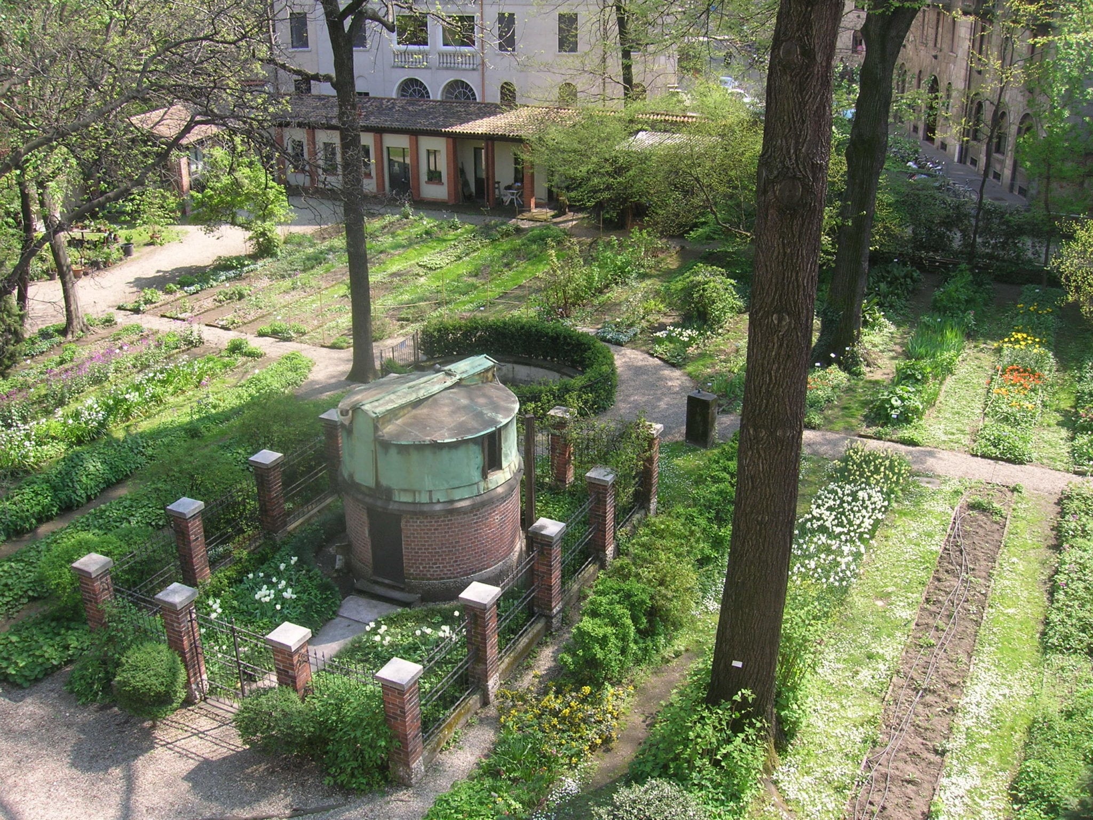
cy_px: 410
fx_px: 1074
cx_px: 546
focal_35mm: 34
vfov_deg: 41.8
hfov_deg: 54.0
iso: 50
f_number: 4.9
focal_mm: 5.7
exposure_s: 1/83.7
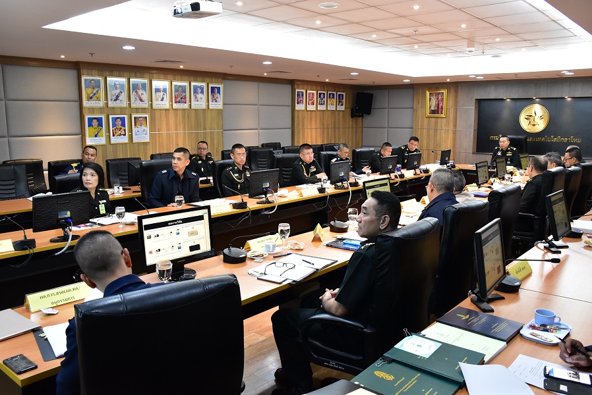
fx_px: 494
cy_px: 198
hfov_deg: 61.9
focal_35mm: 30
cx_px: 296
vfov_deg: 43.7
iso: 2500
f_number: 5.6
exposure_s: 1/50
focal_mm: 20
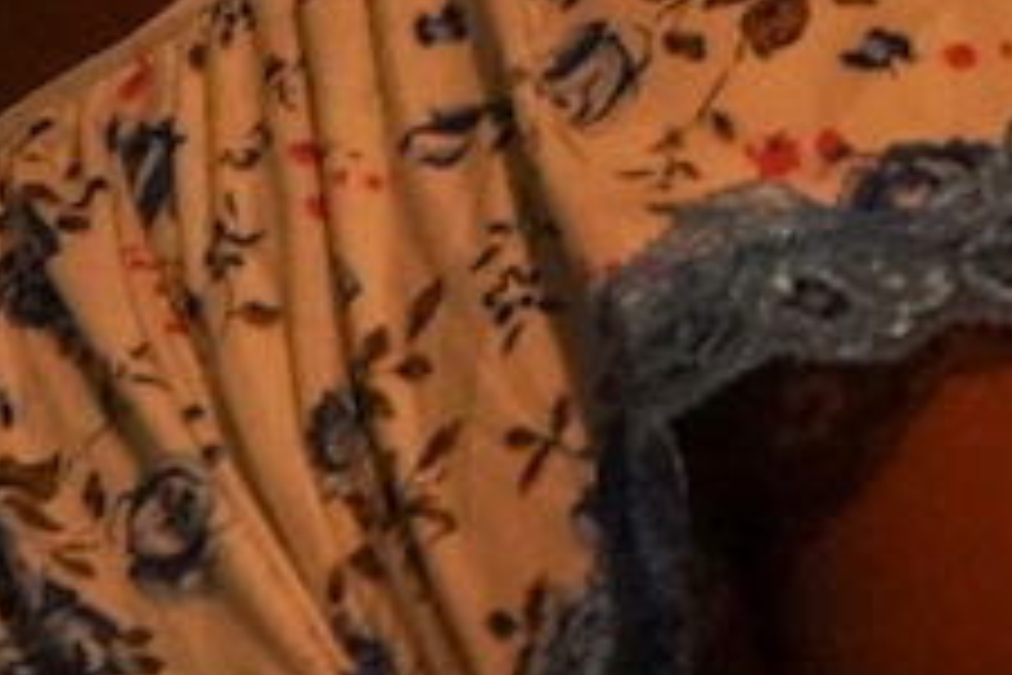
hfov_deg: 4.9
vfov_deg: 3.3
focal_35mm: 419
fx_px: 11773
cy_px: -731
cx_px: 1916
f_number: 4
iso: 1600
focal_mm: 49
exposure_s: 1/50
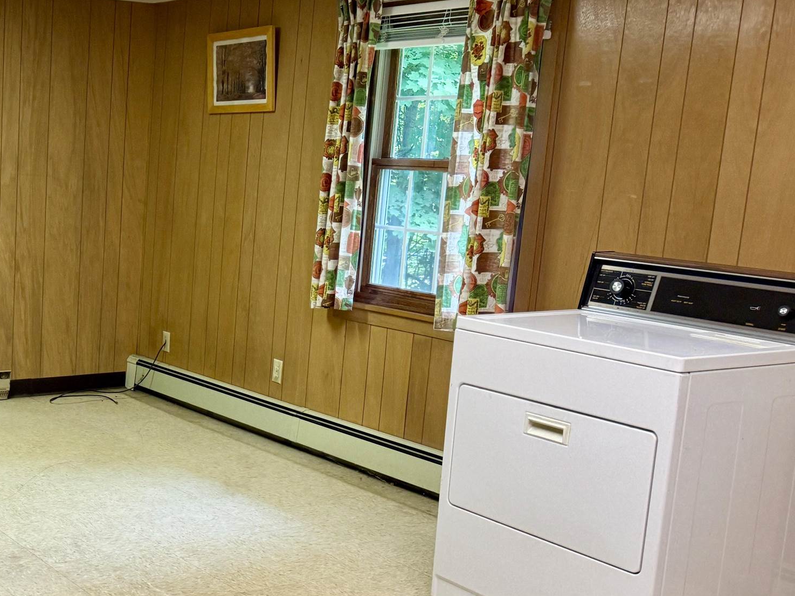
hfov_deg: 35.8
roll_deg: -2.5
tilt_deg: -10.5
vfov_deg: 29.0
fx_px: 1148
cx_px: 71
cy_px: 360
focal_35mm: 50
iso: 200
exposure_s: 1/60
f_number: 1.78
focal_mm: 6.76
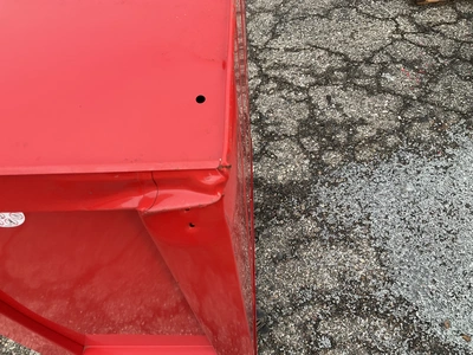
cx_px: 236
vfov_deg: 48.2
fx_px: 396
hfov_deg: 61.7
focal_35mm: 29
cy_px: 178
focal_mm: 3
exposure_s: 1/122
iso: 25
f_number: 1.8
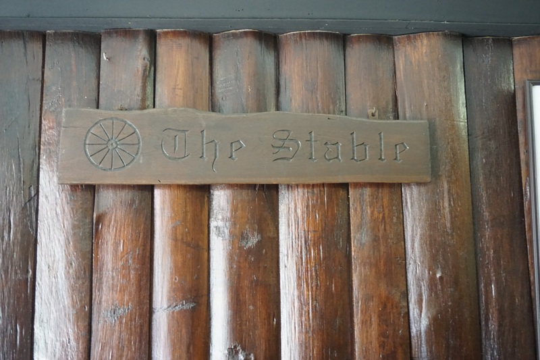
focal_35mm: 40
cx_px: 270
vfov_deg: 33.0
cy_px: 180
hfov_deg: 47.9
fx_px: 607
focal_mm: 27
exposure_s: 1/50
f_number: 4.5
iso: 3200
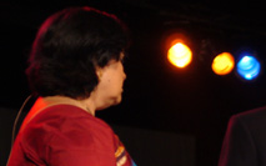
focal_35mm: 236
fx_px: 1714
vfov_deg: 5.5
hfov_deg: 8.8
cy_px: 187
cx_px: 305
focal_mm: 55
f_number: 2.8
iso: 400
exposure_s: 1/60
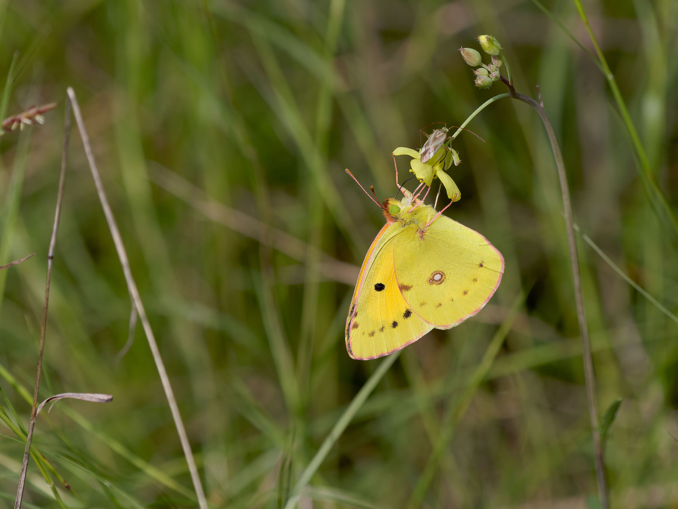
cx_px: 339
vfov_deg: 1.9
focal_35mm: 800
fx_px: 15675
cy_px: 254
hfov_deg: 2.5
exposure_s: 1/800
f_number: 8
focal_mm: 400
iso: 250
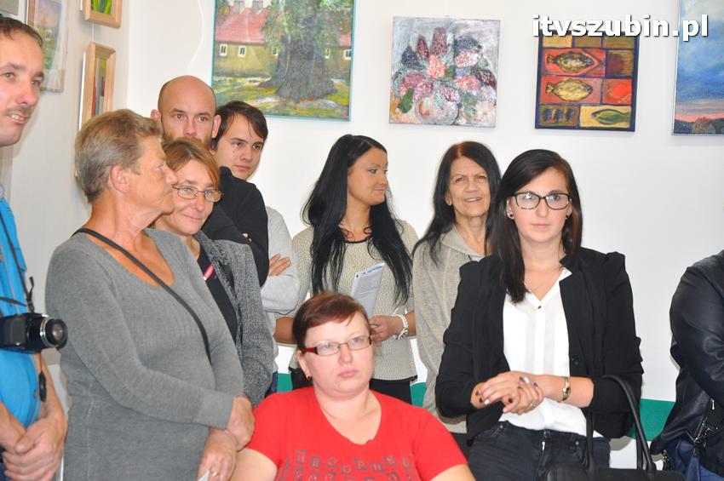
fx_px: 2110
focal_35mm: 105
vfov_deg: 13.0
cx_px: 362
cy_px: 240
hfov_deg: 19.5
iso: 800
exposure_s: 1/60
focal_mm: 70
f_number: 4.5
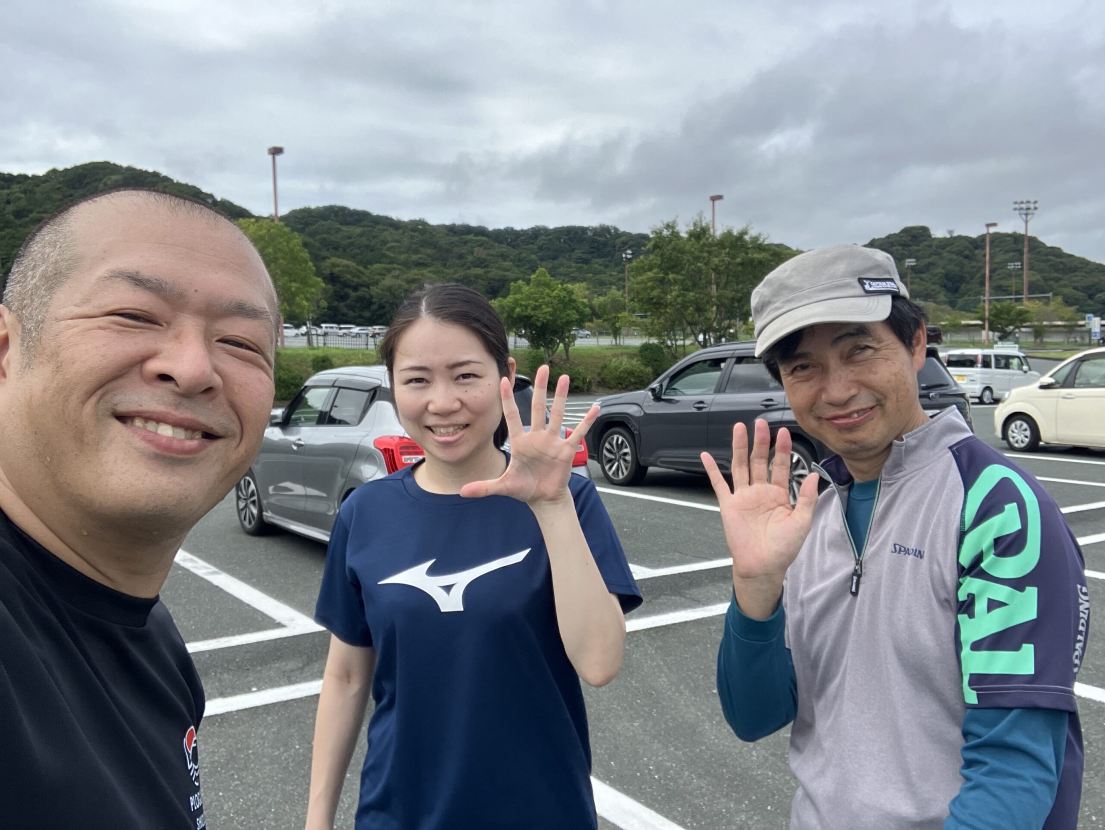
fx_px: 1022
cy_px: 415
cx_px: 552
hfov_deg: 56.8
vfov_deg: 44.2
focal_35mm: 32
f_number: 2.2
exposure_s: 1/557
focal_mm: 2.87
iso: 20
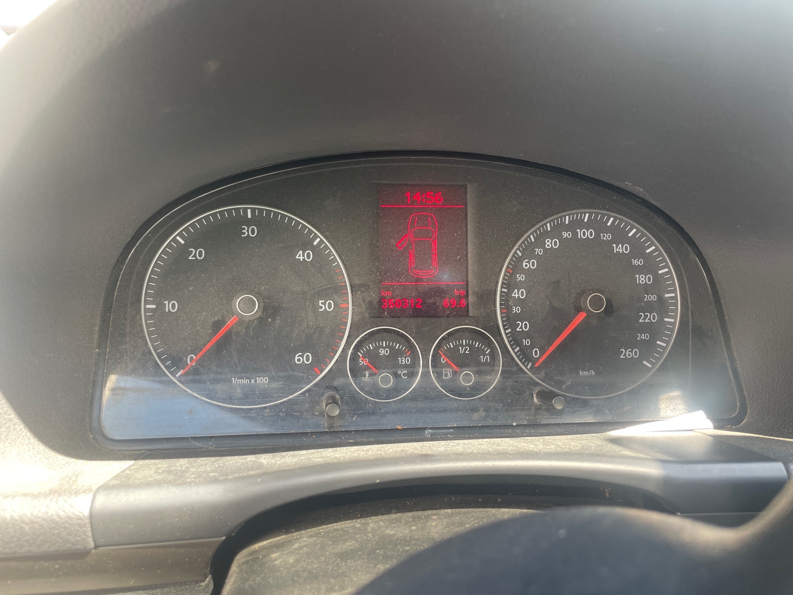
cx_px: 396
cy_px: 298
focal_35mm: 26
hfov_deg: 67.3
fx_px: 596
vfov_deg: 53.1
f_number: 1.6
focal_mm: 4.2
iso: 80
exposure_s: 1/121
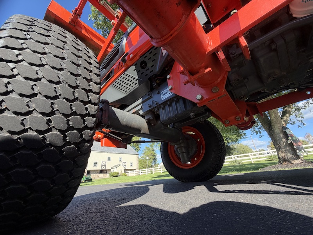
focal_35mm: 14
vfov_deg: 85.7
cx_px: 156
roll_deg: +2.1
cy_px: 118
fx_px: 127
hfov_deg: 102.1
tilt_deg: +25.4
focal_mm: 2.22
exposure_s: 1/224
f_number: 2.2
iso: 50
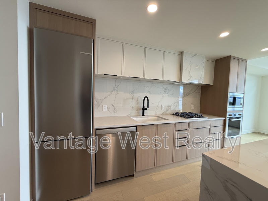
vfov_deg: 85.7
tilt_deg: -2.6
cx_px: 134
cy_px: 100
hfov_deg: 102.1
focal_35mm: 14
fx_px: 108
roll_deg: -1.9
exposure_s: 1/99
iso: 80
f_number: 2.2
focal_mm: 2.22
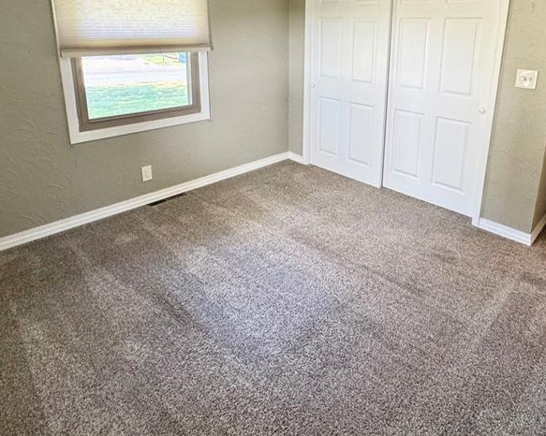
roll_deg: -0.4
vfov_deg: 56.4
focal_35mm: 24
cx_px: 318
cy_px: 119
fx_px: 388
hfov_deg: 69.8
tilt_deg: -14.3
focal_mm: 2.22
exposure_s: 1/120
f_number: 2.2
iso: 250
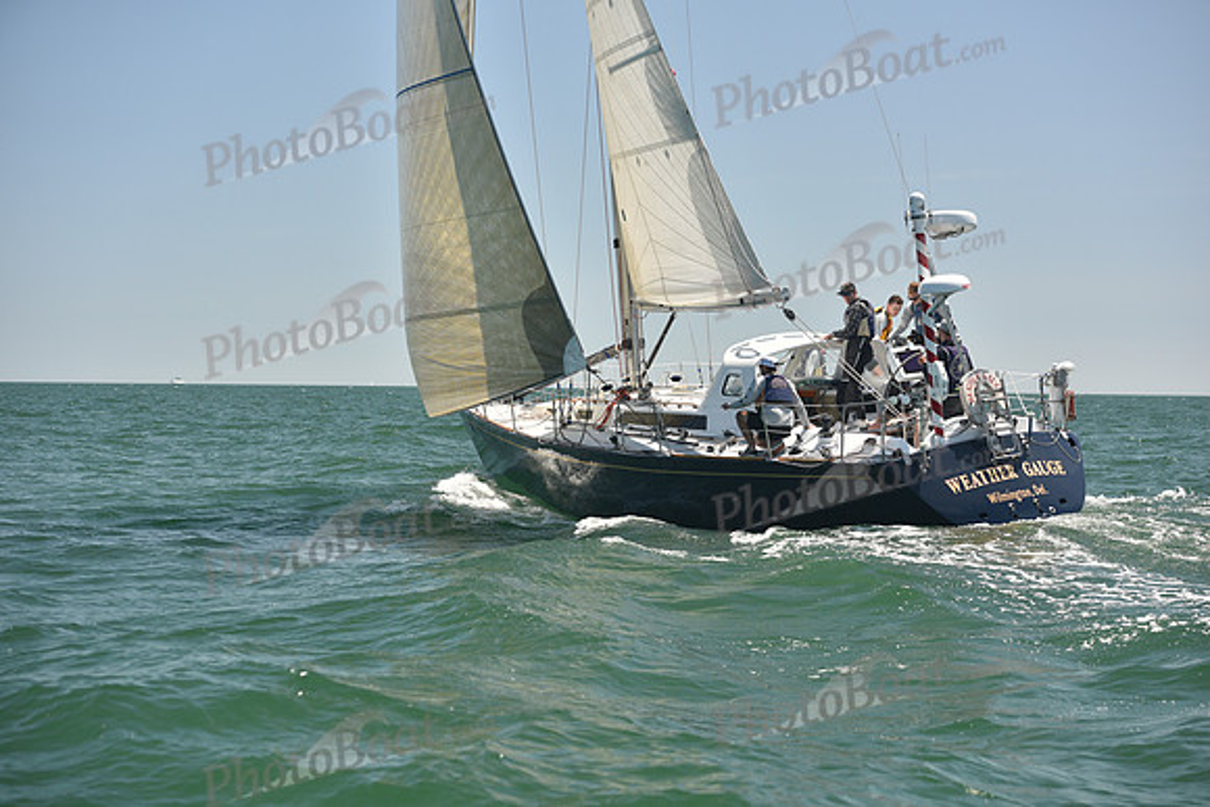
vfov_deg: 19.5
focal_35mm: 70
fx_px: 2353
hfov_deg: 28.8
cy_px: 404
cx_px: 605
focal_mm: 70
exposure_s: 1/800
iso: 250
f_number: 4.5
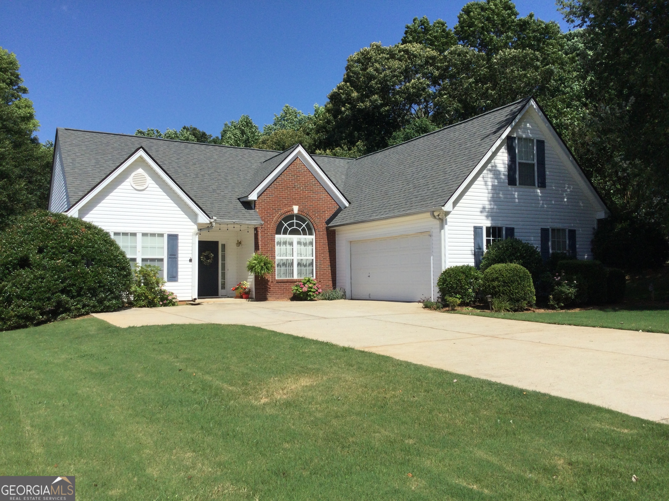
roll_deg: +0.7
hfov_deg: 58.4
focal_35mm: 31
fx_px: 599
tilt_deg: +2.4
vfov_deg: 45.4
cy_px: 250
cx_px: 334
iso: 25
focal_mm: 3.3
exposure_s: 1/1988
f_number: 2.4
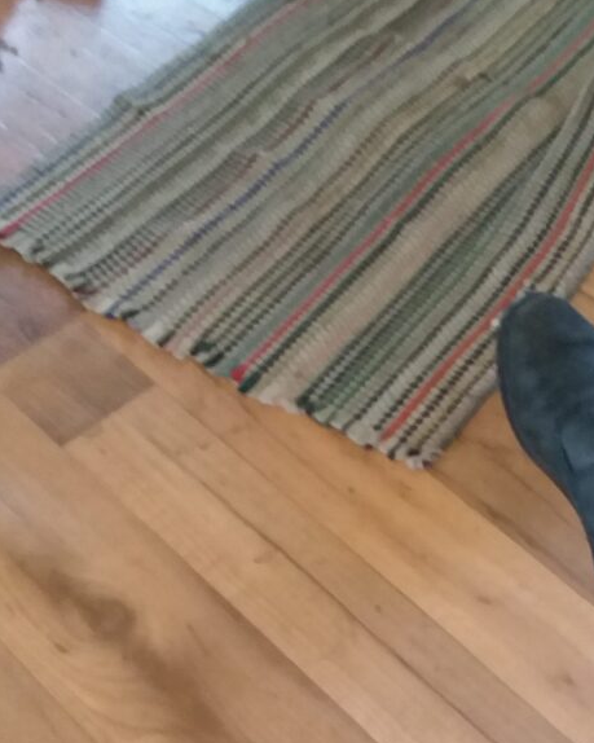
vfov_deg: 38.5
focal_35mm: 47
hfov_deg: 31.3
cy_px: 563
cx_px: 474
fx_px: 1033
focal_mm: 2.91
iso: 400
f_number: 1.9
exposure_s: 1/15
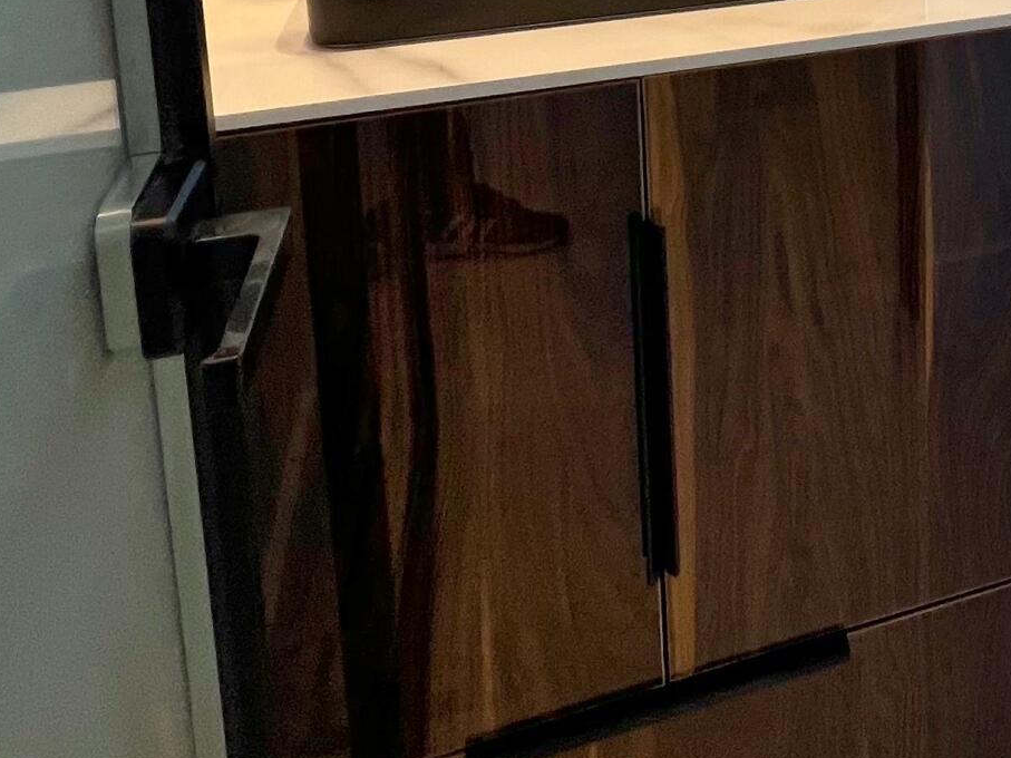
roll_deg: -0.2
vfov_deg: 27.7
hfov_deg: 37.1
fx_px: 1256
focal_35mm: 43
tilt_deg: -10.0
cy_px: -239
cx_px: 1104
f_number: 1.8
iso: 100
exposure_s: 1/120
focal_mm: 1.57
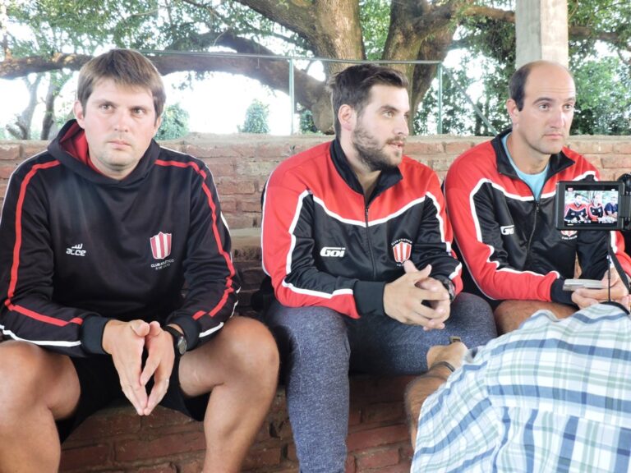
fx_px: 729
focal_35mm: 40
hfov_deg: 46.8
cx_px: 316
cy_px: 236
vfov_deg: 36.0
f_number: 3.3
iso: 400
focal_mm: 7.1
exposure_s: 1/40
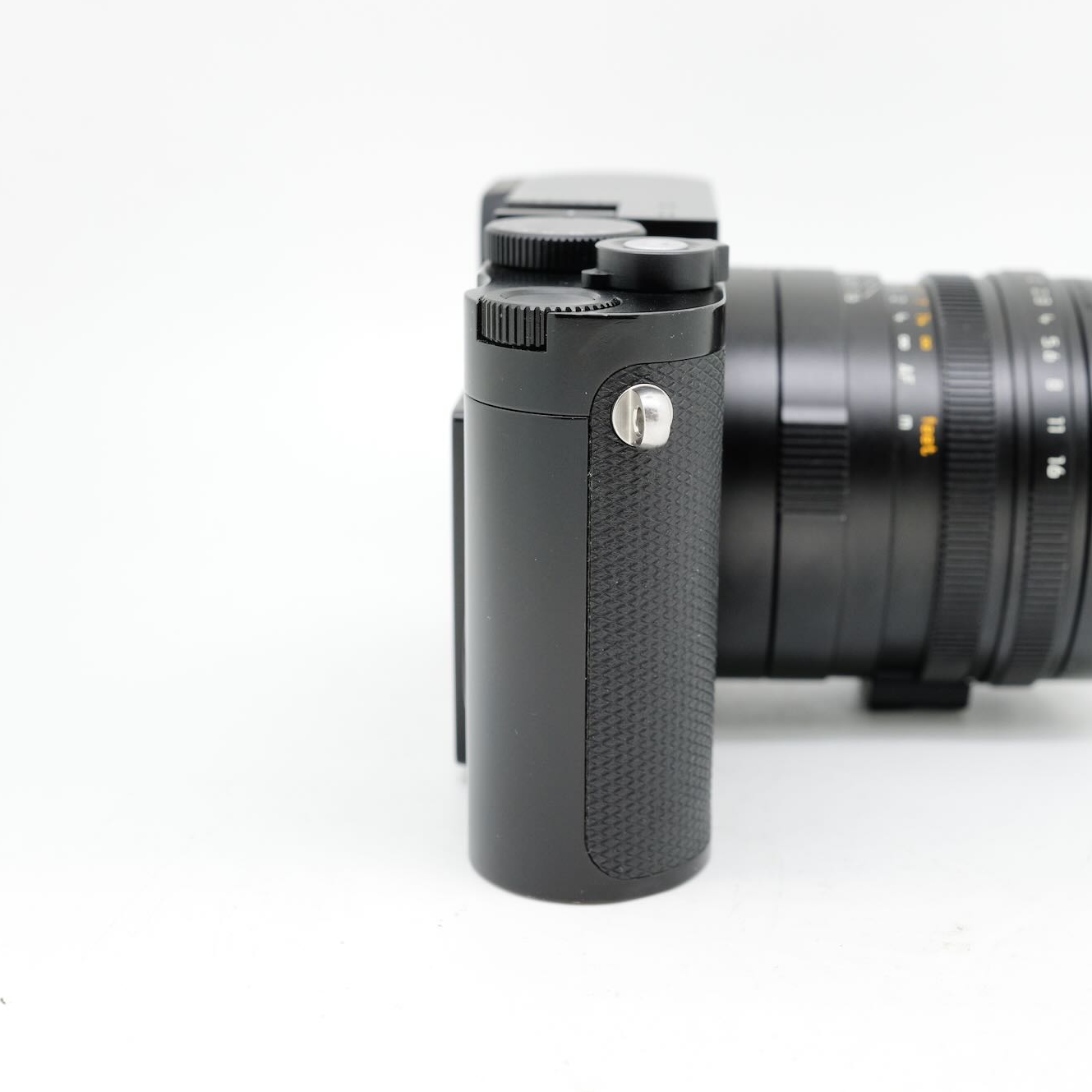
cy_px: 546
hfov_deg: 30.8
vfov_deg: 31.1
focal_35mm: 55
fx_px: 1963
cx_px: 739
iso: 800
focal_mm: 43
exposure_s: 1/60
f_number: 9
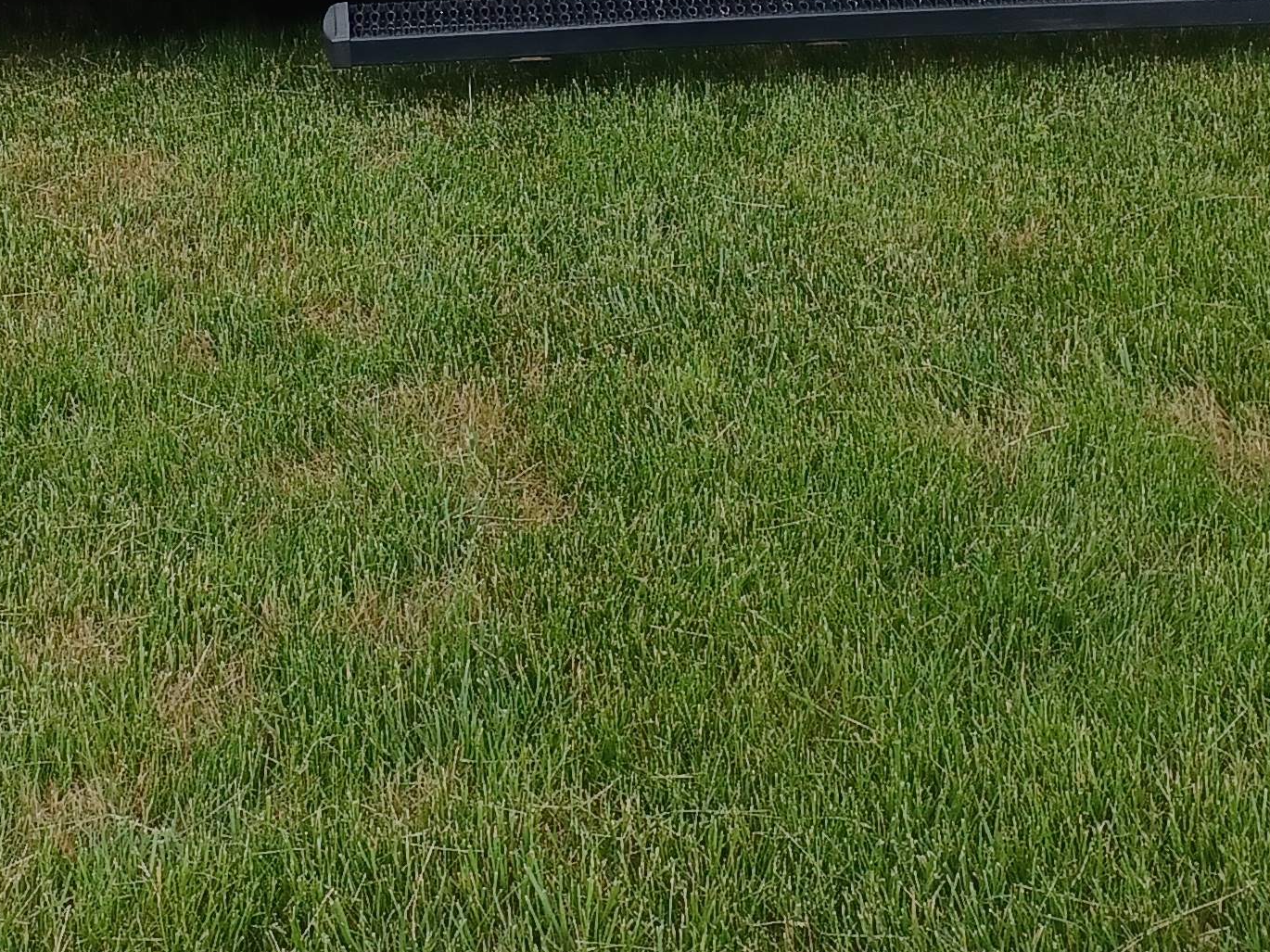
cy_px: -358
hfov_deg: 26.5
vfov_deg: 18.5
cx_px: 424
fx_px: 2678
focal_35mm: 73
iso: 32
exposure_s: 1/195
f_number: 1.8
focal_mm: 4.6
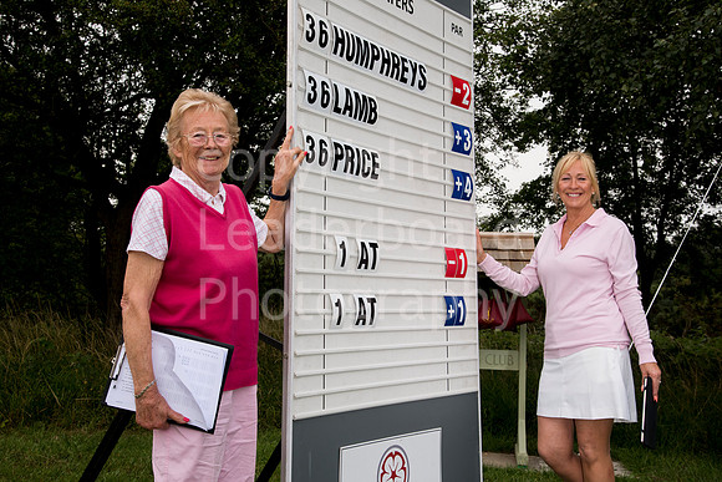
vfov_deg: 29.3
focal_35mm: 46
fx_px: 923
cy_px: 241
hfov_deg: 42.7
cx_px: 361
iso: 400
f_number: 6.3
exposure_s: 1/200
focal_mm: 46
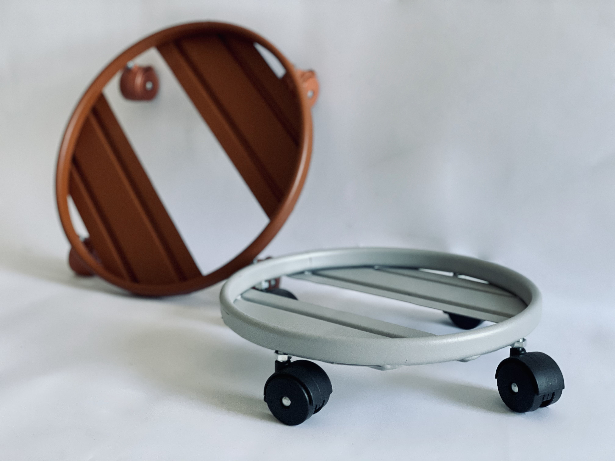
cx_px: 308
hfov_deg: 36.8
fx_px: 924
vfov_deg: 28.0
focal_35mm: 52
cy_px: 230
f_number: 2
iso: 250
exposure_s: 1/122
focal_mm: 6
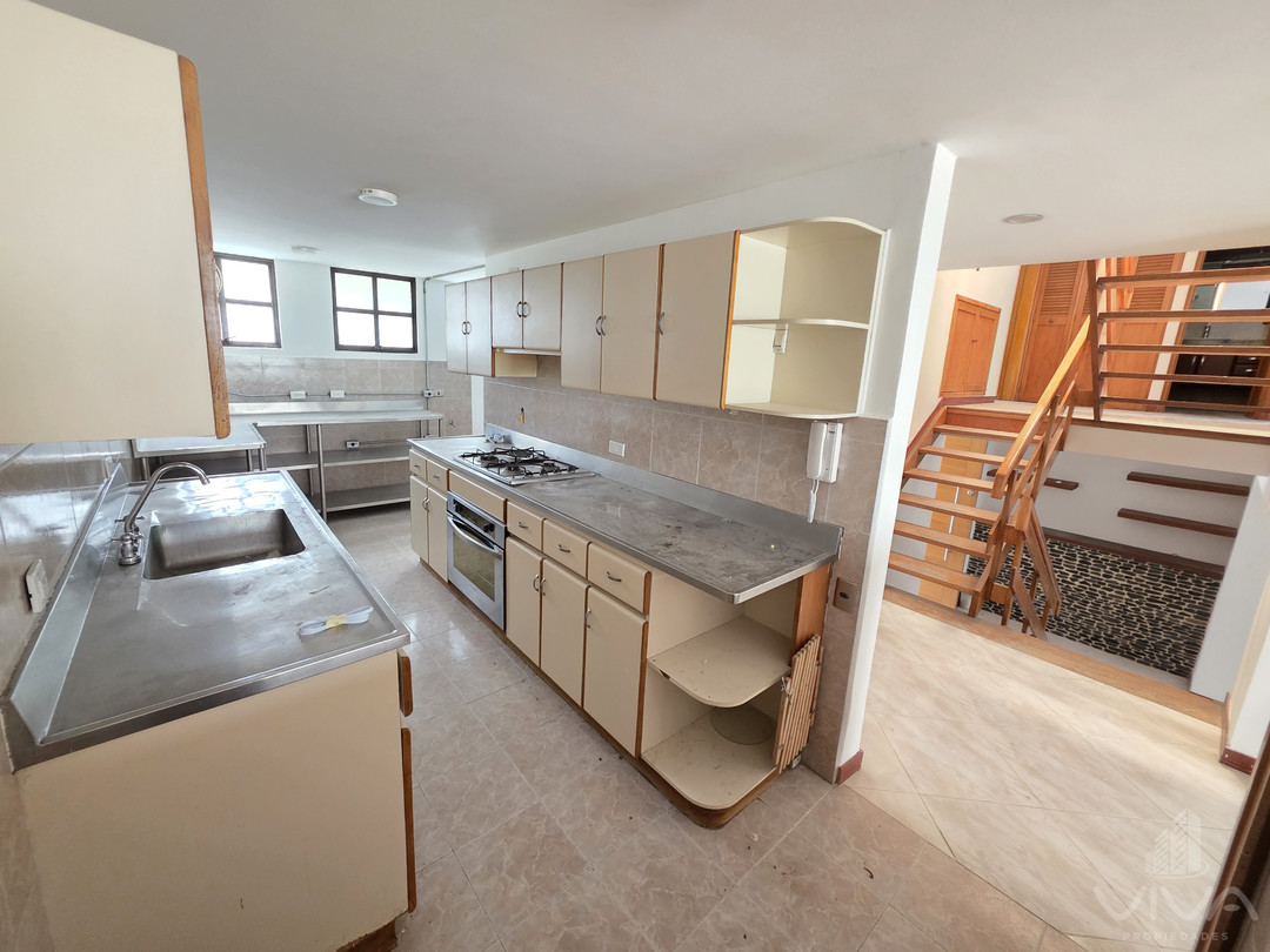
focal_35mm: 13
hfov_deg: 106.2
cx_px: 635
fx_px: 477
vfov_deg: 89.9
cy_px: 476
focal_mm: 2.2
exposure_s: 1/60
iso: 500
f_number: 1.9
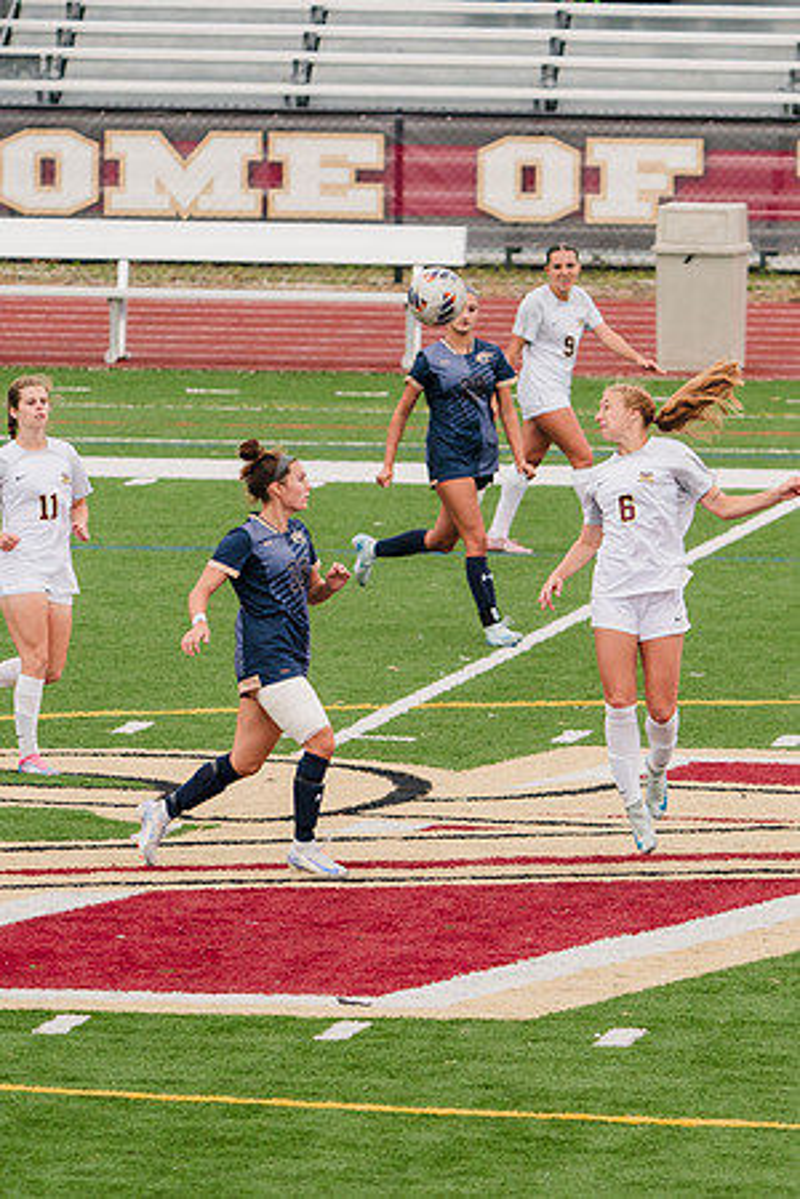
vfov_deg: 4.9
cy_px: 672
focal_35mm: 418
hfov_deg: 3.3
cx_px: 522
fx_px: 13918
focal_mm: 248
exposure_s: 1/1600
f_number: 5.6
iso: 640
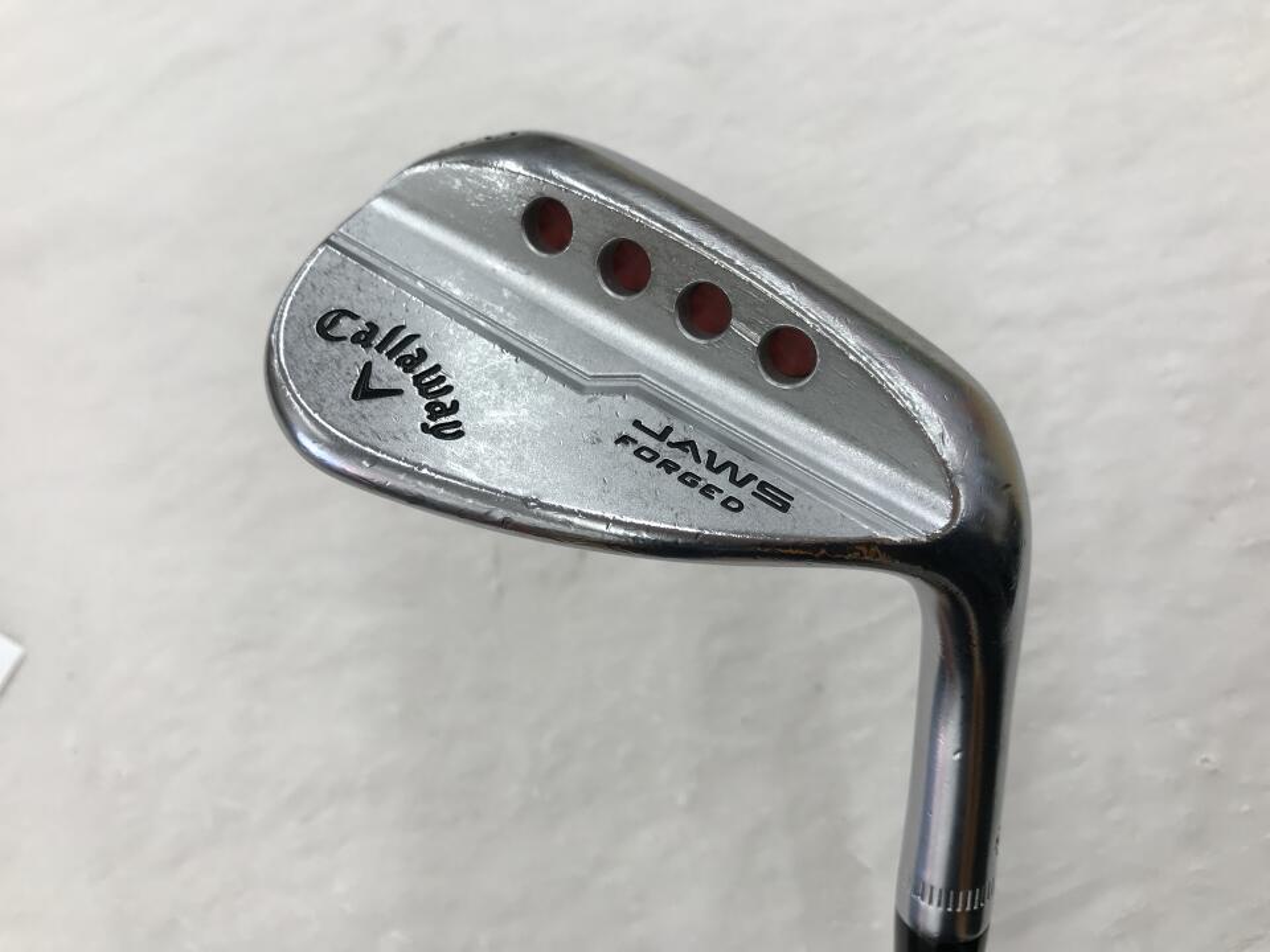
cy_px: 476
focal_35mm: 28
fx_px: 1027
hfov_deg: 63.4
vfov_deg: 49.7
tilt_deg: -67.0
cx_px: 635
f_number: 1.8
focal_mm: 3.99
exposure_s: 1/102
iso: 20
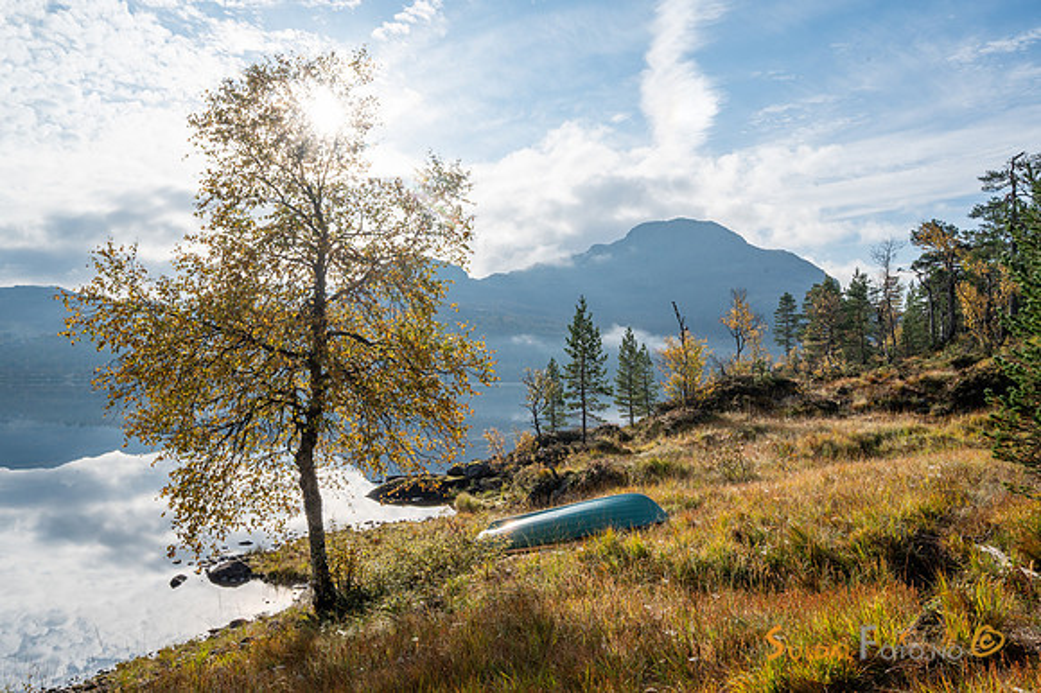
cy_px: 333
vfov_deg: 48.0
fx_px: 777
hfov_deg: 67.6
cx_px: 500
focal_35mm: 27
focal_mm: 25
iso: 100
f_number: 18
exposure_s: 1/250
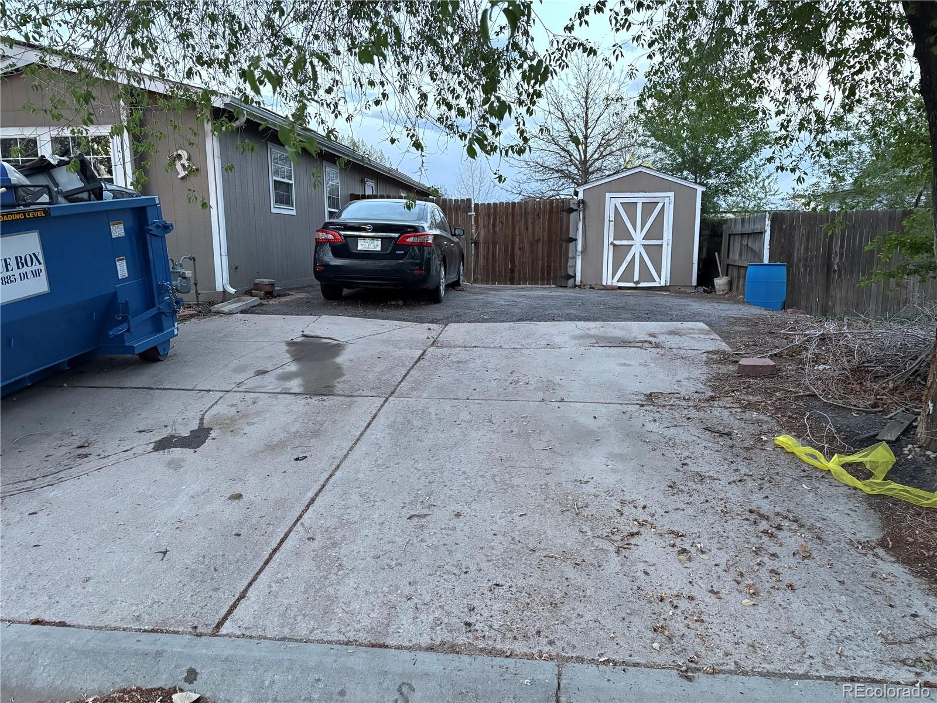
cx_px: 468
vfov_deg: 53.1
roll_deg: +0.8
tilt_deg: -9.1
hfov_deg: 67.3
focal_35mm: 26
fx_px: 704
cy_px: 352
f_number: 1.6
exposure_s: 1/60
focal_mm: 5.96
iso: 400
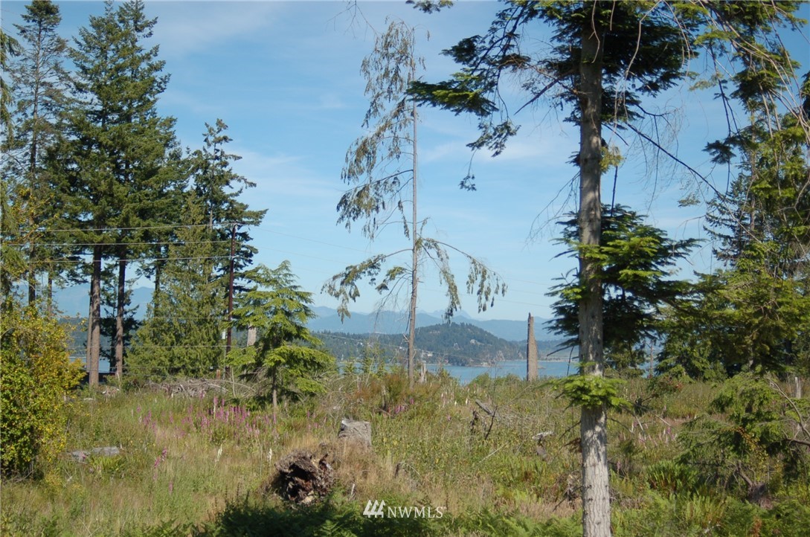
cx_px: 405
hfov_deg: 33.5
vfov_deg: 22.5
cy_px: 268
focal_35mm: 60
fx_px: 1348
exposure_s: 1/1600
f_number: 4
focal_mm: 40
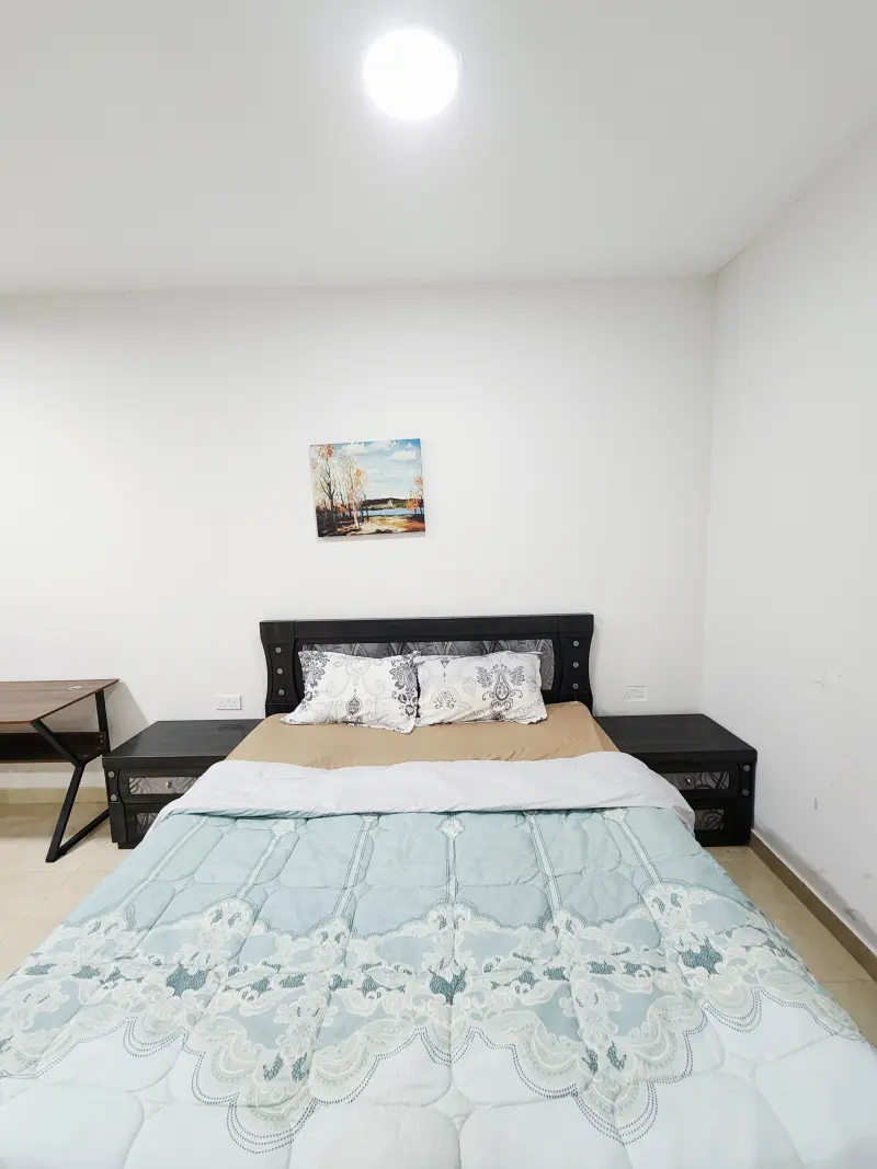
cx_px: 438
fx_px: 439
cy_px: 584
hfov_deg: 89.9
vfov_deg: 106.2
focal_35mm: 13
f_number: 2.2
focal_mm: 2.2
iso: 320
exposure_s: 1/40
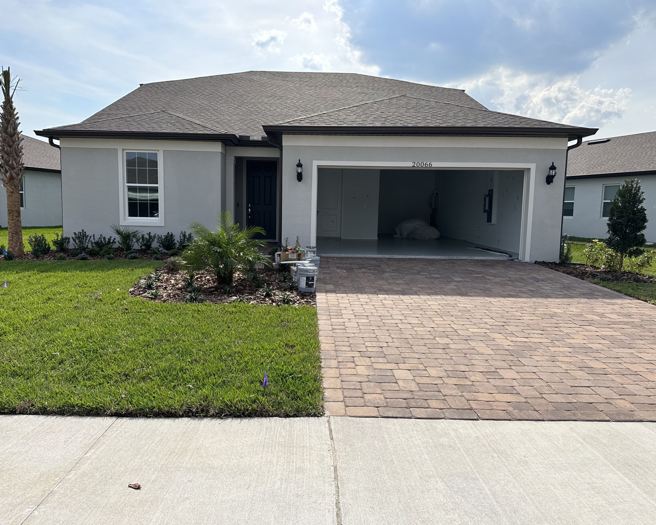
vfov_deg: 54.9
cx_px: 308
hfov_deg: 66.0
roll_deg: -0.5
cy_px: 257
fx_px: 505
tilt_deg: -6.3
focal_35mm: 26
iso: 80
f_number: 1.78
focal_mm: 6.86
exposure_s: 1/6623
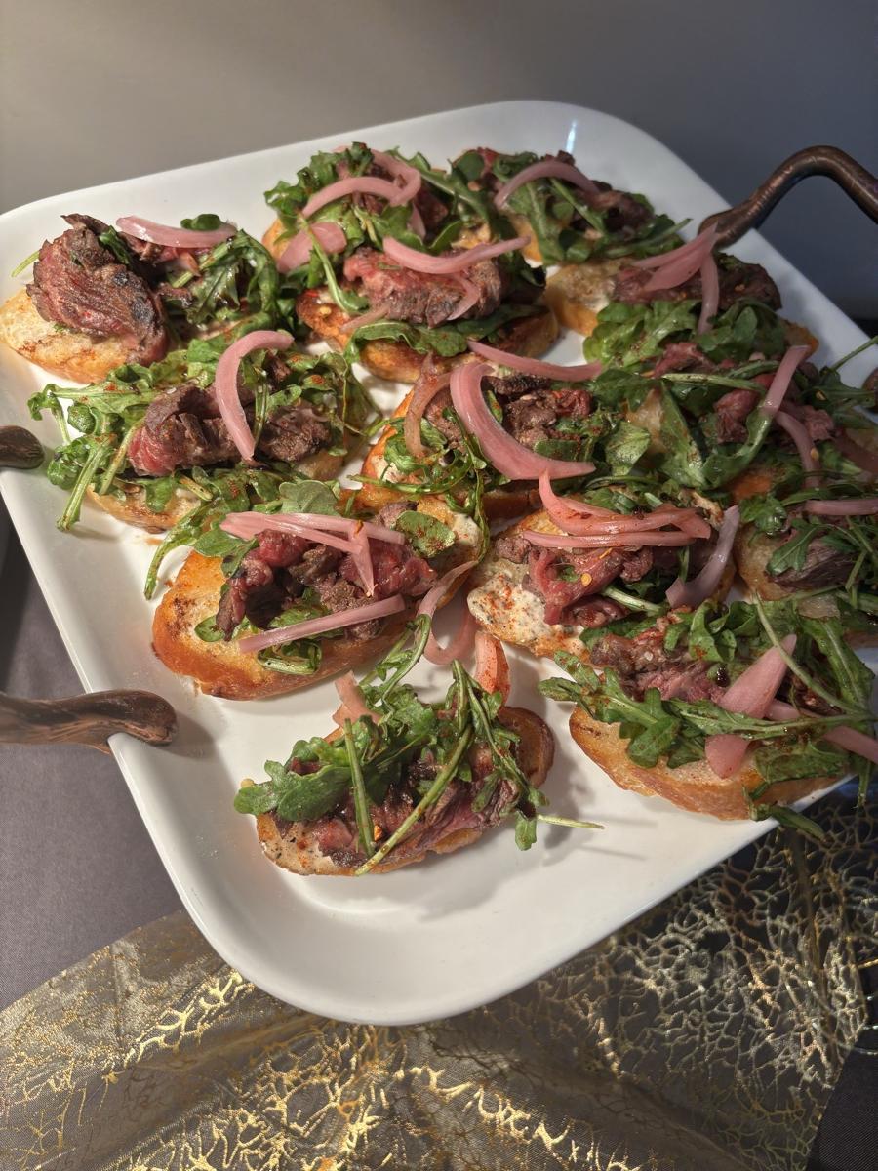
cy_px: 586
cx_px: 439
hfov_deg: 53.1
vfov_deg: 67.3
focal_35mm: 26
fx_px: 879
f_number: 1.6
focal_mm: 5.96
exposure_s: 1/120
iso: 50
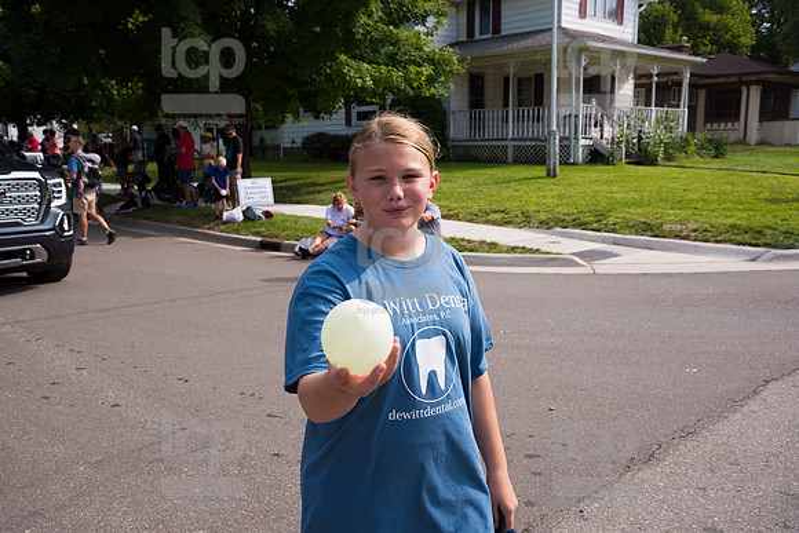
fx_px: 755
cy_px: 266
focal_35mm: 34
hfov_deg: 55.8
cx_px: 400
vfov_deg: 38.9
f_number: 6.3
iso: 180
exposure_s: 1/500
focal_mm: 34
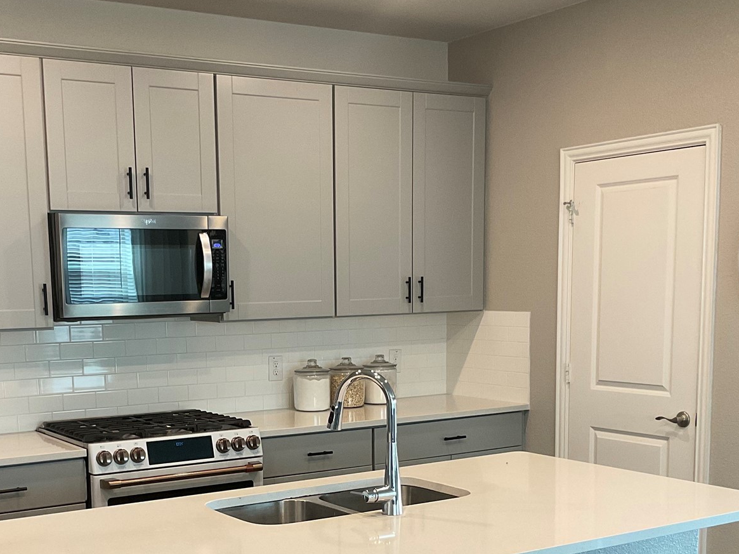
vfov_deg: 28.0
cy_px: 433
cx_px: 298
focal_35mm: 51
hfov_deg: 37.4
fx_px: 1088
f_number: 1.8
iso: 80
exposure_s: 1/60
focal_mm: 3
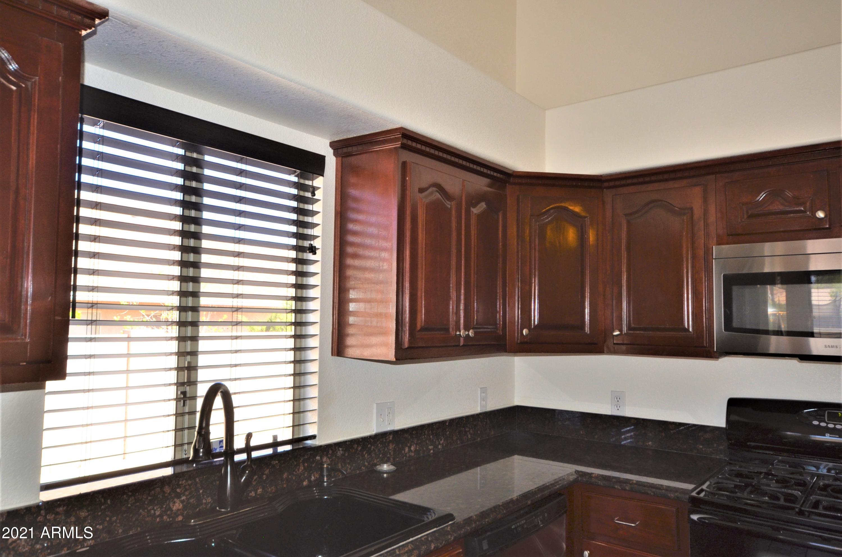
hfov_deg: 70.6
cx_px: 421
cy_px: 278
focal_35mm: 26
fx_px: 595
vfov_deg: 50.2
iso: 360
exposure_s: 1/125
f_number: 5.3
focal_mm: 17
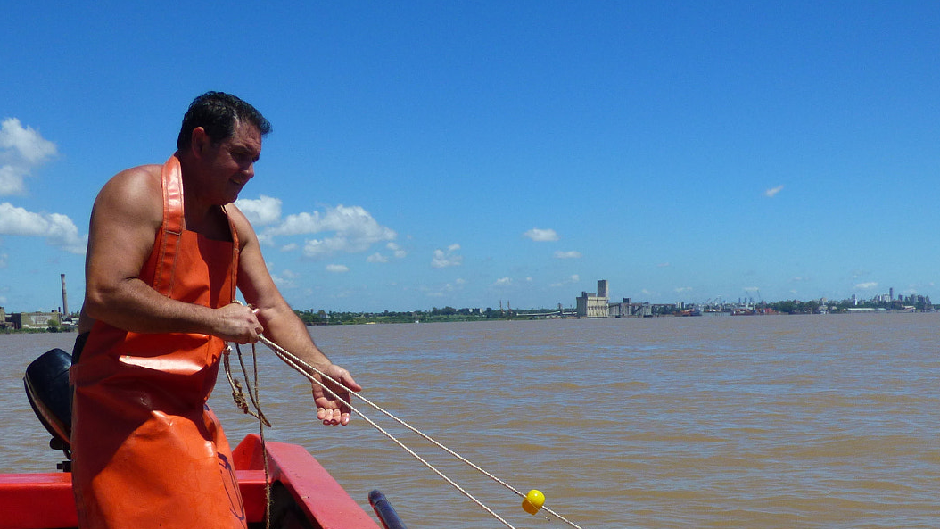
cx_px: 447
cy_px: 512
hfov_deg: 47.3
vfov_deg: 26.4
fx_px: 1072
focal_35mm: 43
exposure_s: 1/1600
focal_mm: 4.61
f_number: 3.5
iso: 100
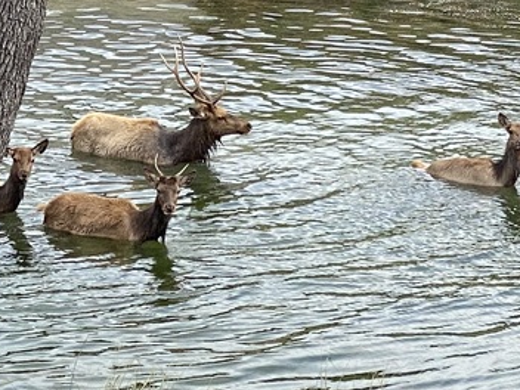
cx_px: 25
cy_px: -157
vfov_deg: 6.9
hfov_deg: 9.2
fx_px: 3200
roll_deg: +4.3
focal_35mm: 213
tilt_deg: -5.3
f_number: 2
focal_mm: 6
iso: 20
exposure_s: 1/737
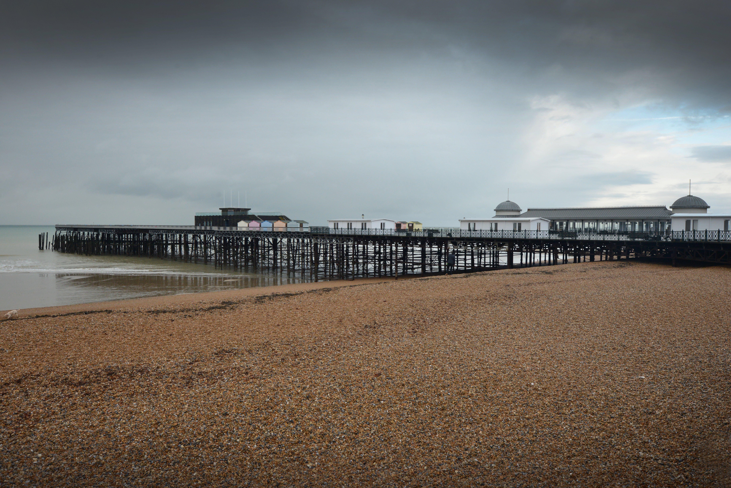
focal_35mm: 24
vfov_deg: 53.2
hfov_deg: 73.7
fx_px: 487
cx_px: 366
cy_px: 244
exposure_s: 1/320
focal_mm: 24
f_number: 9
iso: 1000
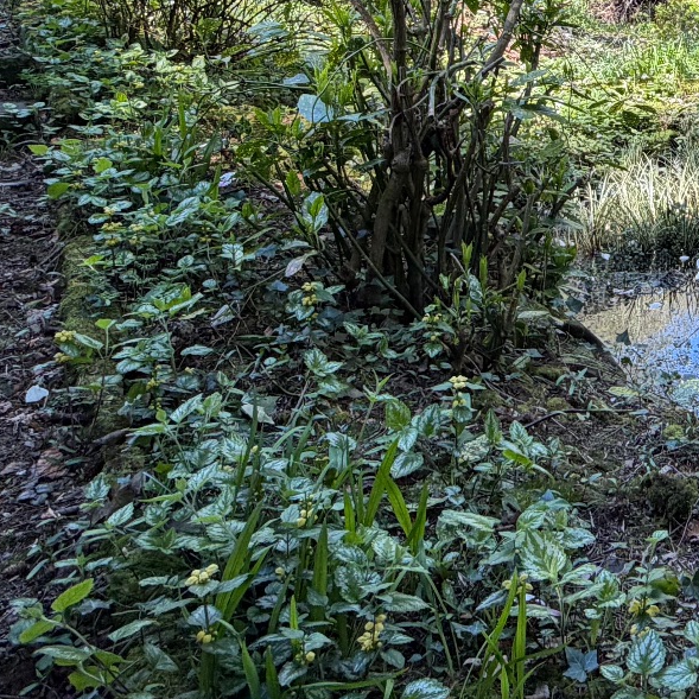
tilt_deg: -3.6
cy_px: 28
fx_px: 982
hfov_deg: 36.2
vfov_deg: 36.0
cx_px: 659
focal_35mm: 43
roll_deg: +1.6
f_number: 2.2
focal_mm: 2.22
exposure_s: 1/152
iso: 40
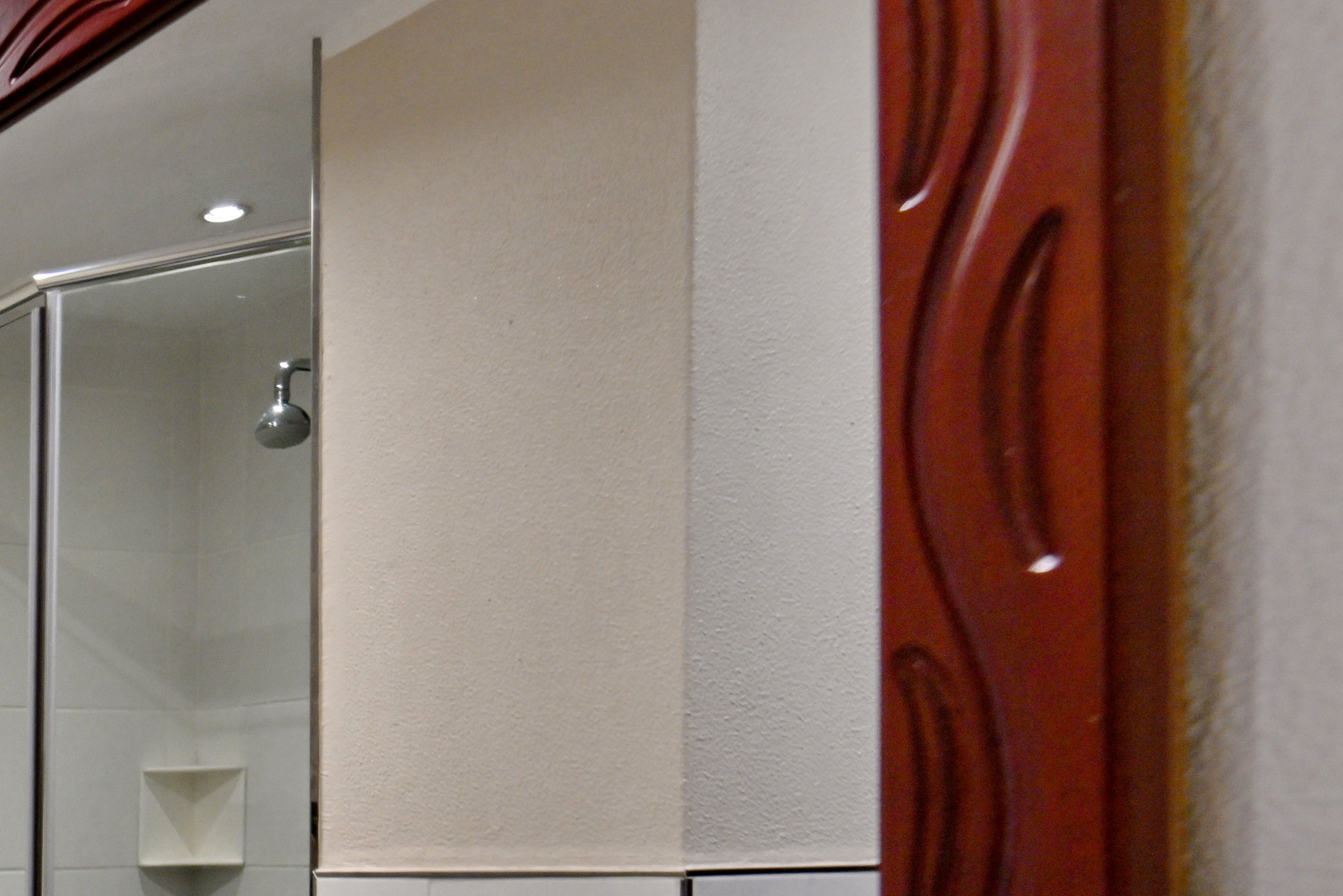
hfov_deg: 32.3
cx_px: -425
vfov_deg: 28.1
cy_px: 897
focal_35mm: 45
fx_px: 1679
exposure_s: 1/6
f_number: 4.5
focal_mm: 16
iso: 200
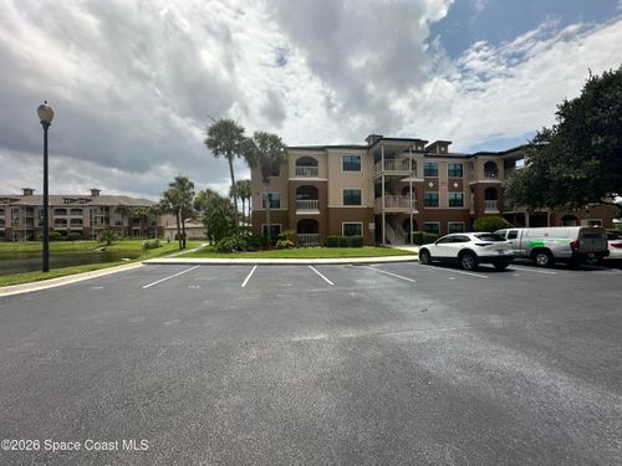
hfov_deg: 102.1
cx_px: 311
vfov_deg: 85.7
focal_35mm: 14
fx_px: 252
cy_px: 233
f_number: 2.2
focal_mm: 2.22
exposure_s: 1/2092
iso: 50
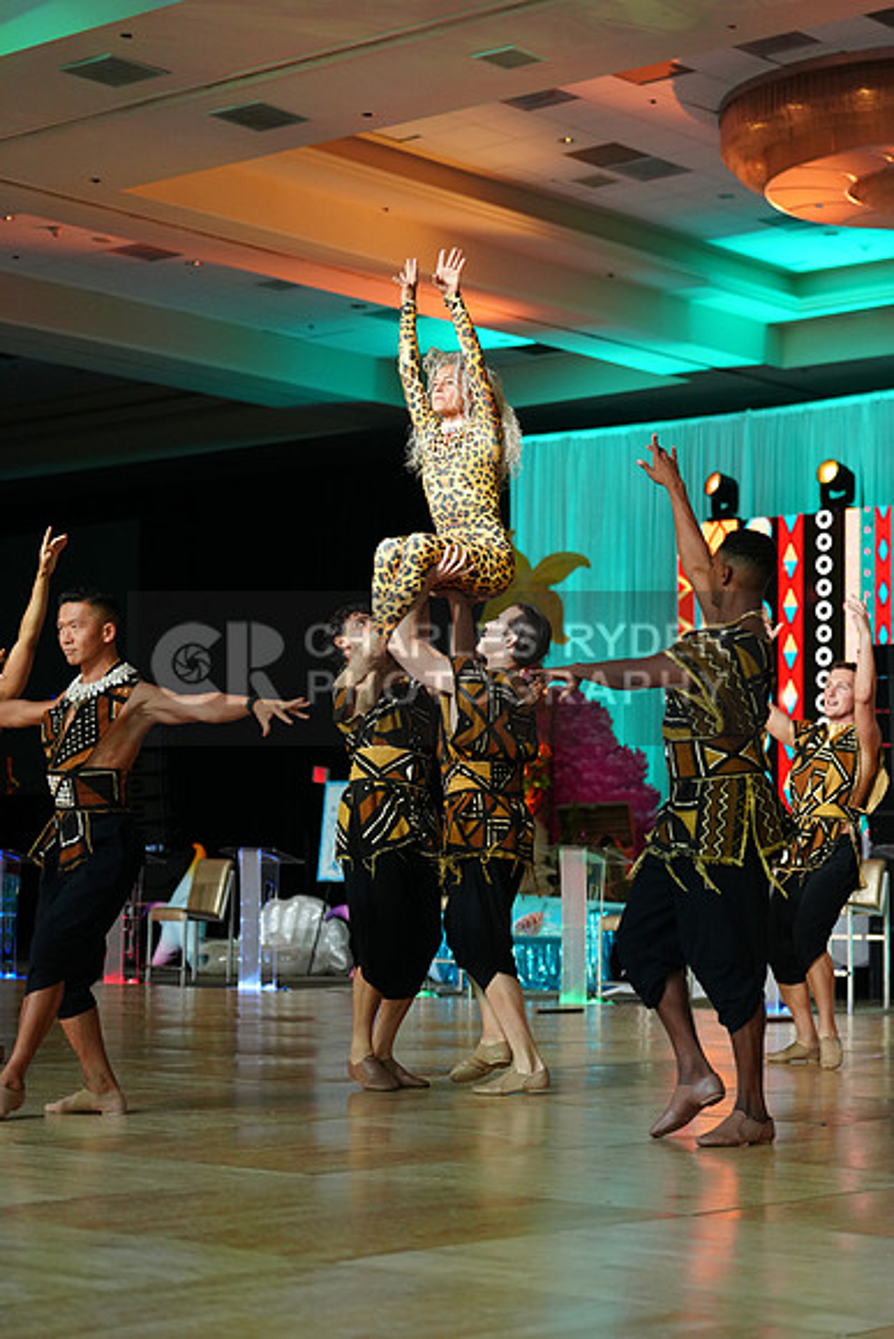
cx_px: 447
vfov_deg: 28.8
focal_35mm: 70
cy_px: 670
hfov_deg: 19.5
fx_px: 2606
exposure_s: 1/640
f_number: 2.8
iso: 2000
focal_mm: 70
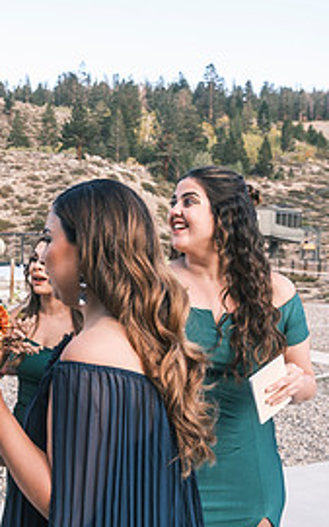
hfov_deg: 19.8
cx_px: -127
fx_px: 848
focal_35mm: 59
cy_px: 302
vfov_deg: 34.5
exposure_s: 1/300
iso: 125
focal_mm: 18
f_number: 3.6
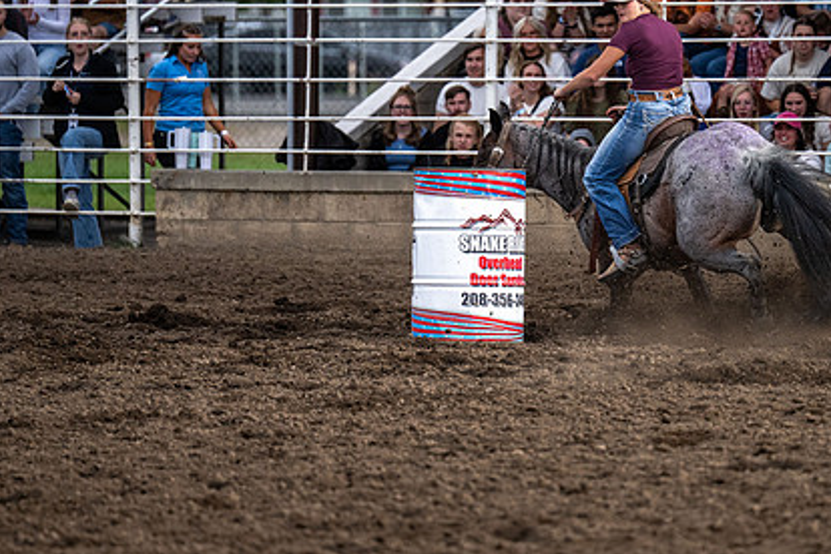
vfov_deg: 3.9
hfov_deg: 5.9
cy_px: 158
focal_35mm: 351
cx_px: 608
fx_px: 8102
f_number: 2.8
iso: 1250
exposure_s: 1/8000
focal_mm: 200
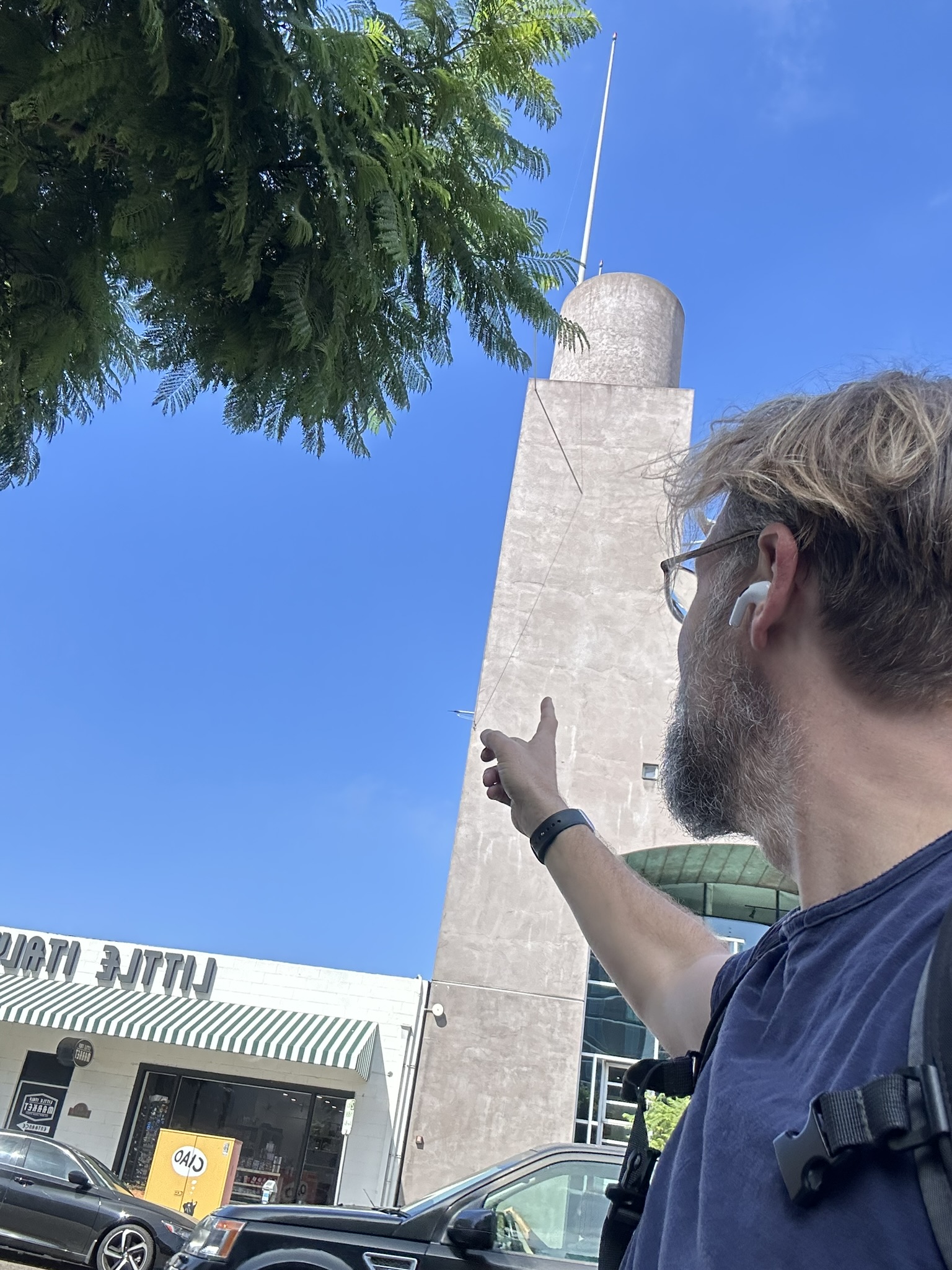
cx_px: 476
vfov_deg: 60.0
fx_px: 1100
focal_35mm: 30
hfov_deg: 46.8
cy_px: 635
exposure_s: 1/557
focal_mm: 2.69
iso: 25
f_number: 1.9
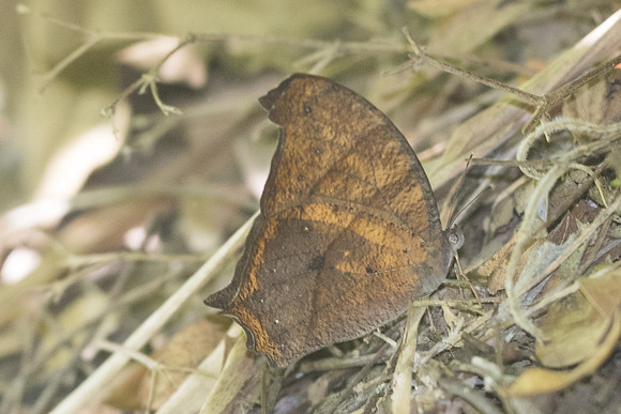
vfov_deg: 2.2
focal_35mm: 614
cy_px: 268
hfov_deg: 3.4
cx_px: 252
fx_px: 10598
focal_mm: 150
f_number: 3.5
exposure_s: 1/250
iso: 1000
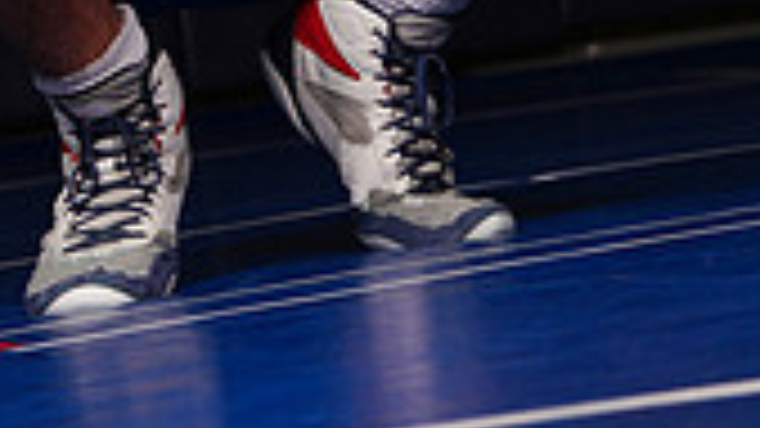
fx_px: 7072
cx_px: 301
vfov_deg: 3.4
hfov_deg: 6.2
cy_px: -527
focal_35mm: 351
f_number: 10
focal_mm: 126
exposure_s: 1/200
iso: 320
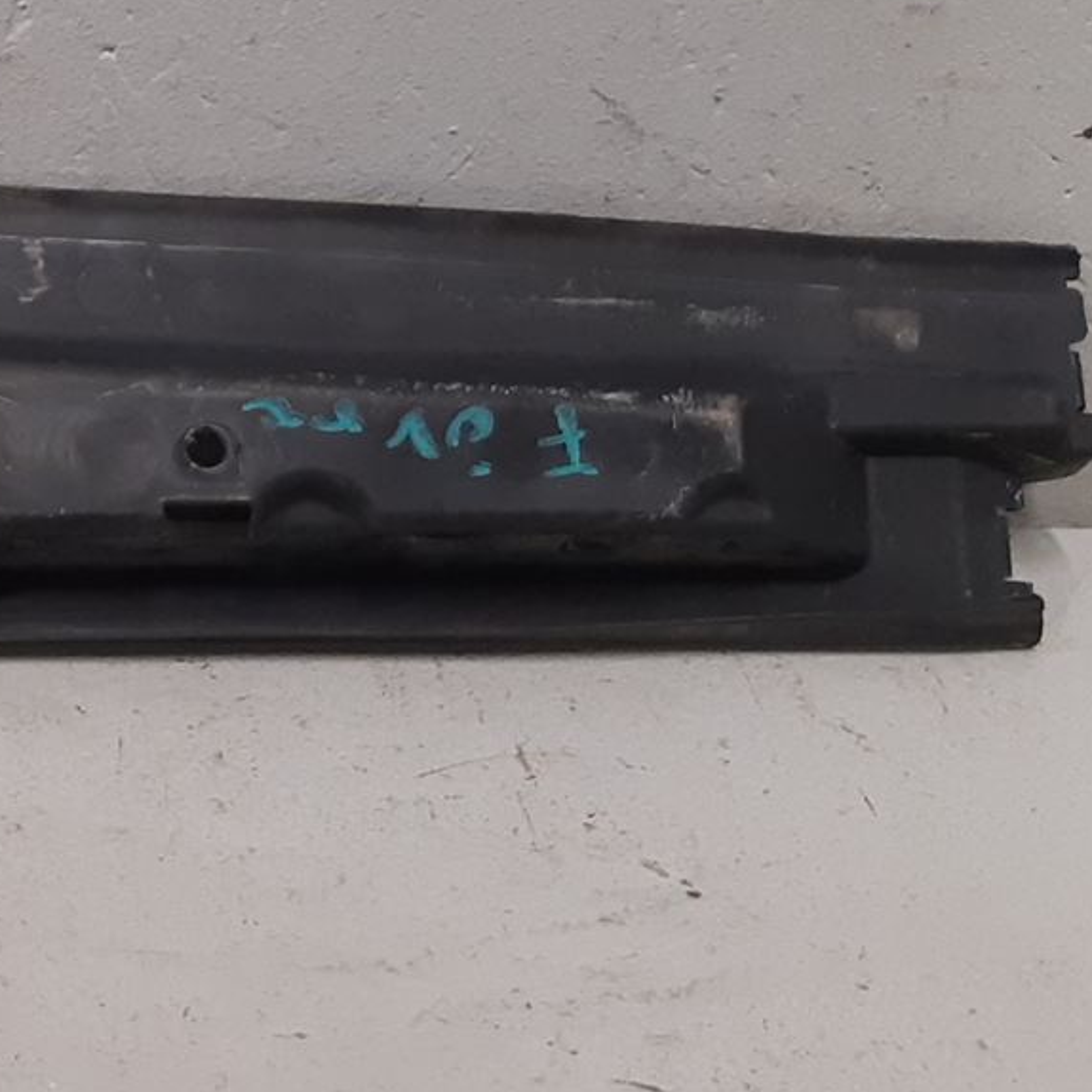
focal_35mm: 82
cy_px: 458
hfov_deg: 18.9
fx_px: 2927
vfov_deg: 21.1
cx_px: -485
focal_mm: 3.93
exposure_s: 1/50
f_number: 1.7
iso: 160
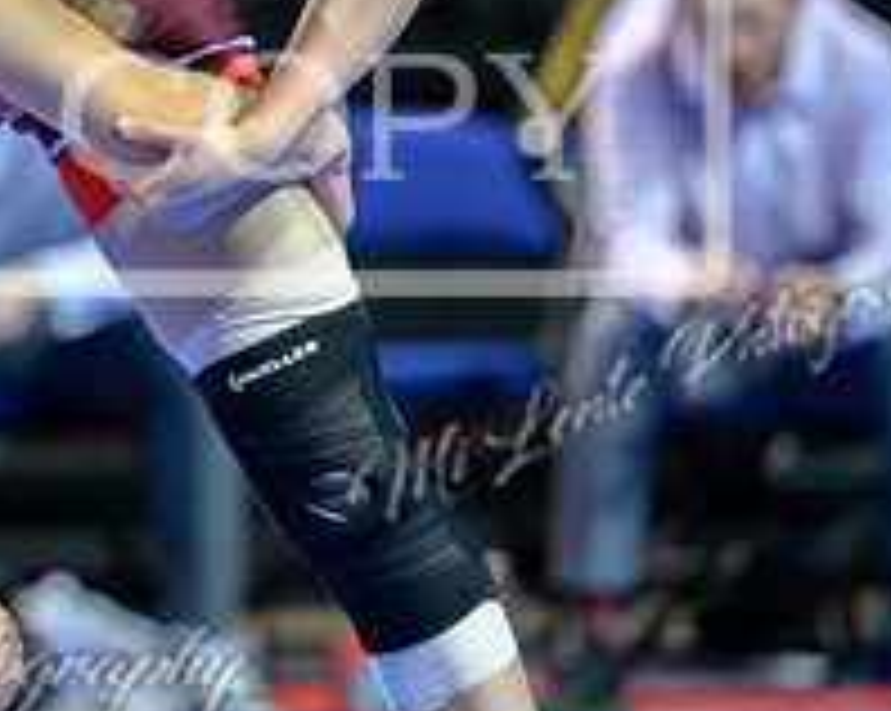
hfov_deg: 4.0
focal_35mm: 481
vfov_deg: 3.2
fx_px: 12672
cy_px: 176
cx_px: -99
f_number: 2.8
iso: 2500
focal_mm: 165
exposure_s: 1/800
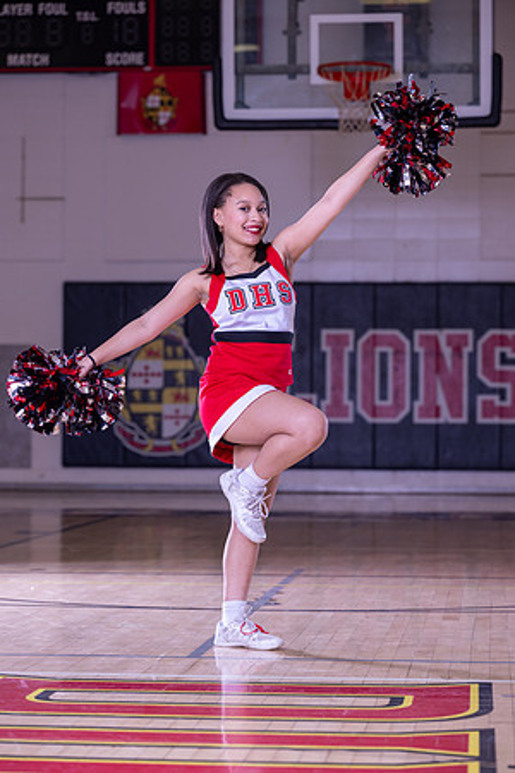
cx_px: 258
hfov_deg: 13.7
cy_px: 386
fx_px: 2146
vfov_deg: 20.4
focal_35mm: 100
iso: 250
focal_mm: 100
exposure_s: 1/125
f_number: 4
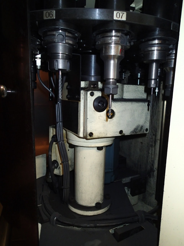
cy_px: 123
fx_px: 177
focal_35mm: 25
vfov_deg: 69.4
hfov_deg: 54.9
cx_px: 92
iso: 200
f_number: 2
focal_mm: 4.5
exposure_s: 1/30
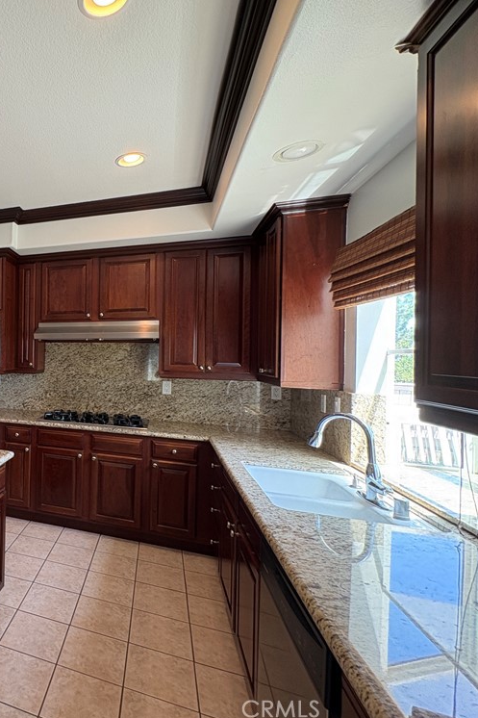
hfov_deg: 49.3
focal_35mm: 20
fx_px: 398
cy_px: 353
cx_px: -11
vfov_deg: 84.0
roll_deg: -0.1
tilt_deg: +0.8
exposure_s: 1/60
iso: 160
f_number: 2.2
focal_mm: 2.22
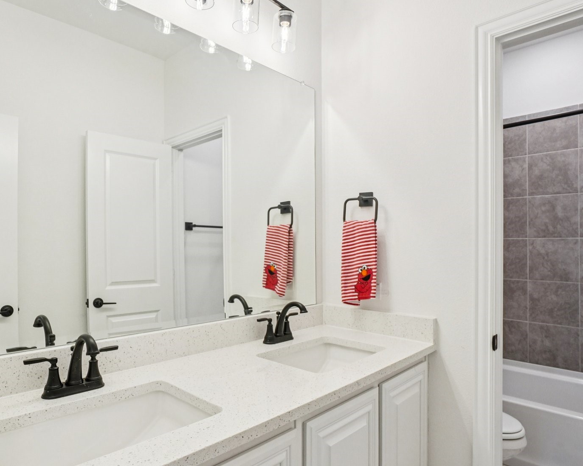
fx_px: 362
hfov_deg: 77.5
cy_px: 247
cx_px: 271
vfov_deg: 65.5
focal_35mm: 21
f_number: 8
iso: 400
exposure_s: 1/50
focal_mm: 10
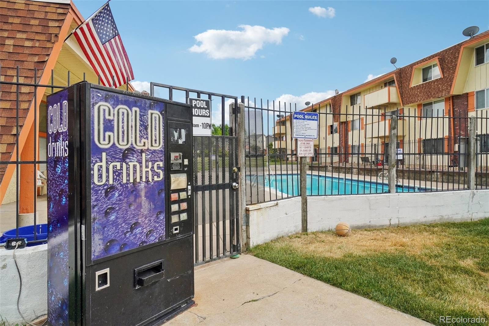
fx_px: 244
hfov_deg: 90.0
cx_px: 244
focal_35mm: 18
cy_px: 163
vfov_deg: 67.4
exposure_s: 1/640
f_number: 8
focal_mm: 12
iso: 400
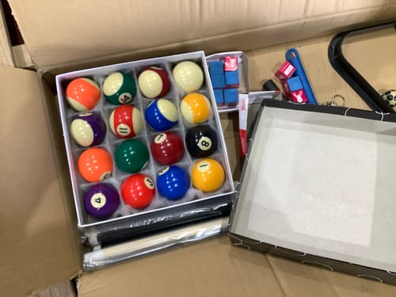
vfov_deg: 45.4
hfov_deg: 58.4
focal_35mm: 31
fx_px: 355
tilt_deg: -82.0
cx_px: 198
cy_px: 148
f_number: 2.4
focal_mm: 3.3
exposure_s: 1/50
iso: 200
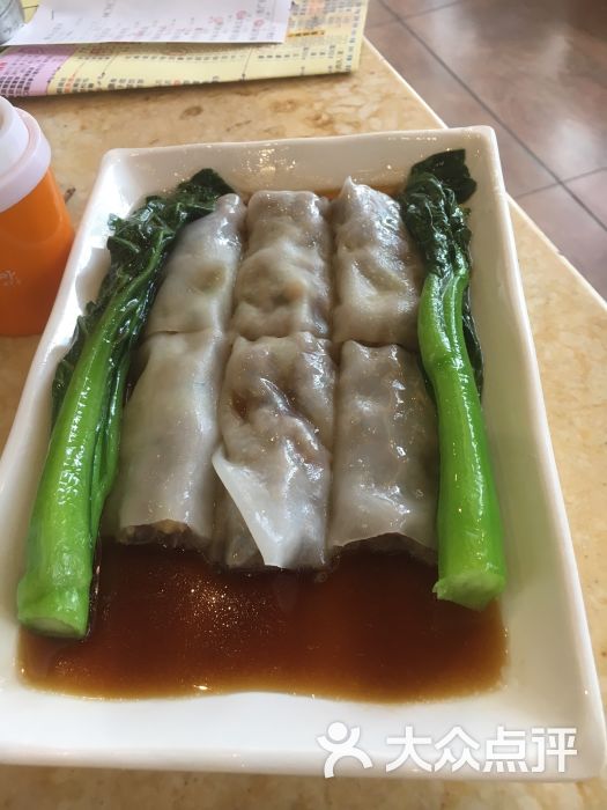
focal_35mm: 29
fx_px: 678
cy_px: 405
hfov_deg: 48.2
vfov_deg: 61.7
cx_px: 304
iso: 80
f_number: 2.2
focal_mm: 4.15
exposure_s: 1/33
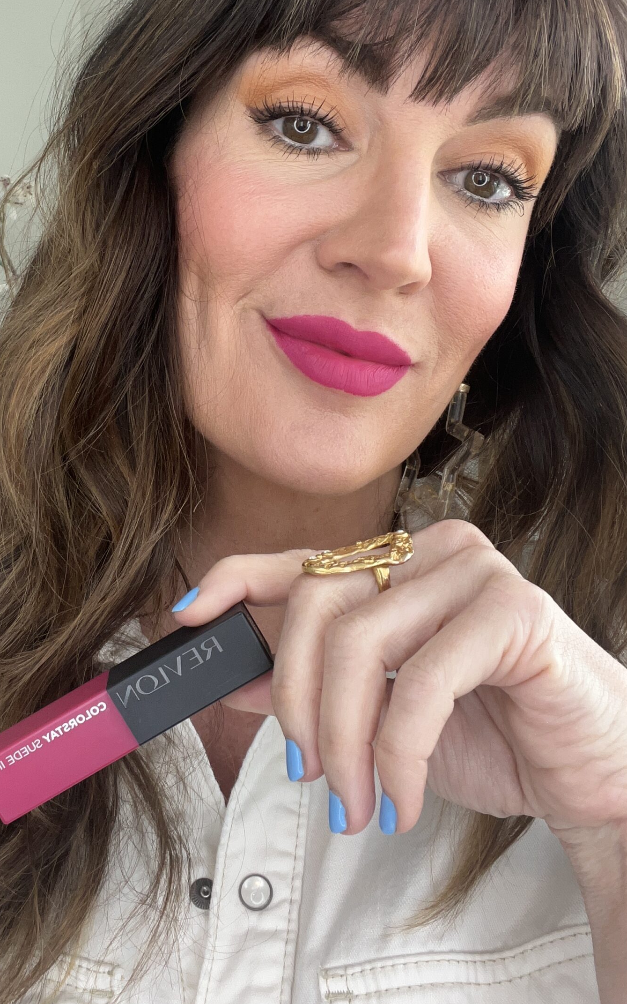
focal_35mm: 38
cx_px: 197
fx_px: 1039
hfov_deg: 33.2
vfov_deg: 51.3
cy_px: 425
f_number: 2.2
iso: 64
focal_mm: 2.71
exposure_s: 1/60
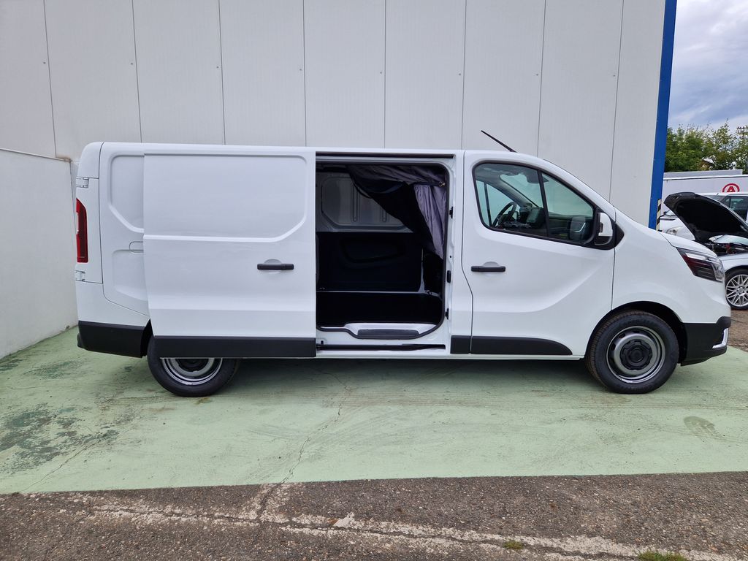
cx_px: 374
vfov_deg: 58.9
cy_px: 280
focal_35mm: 23
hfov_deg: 73.9
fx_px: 497
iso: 50
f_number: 1.8
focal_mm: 5.4
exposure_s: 1/714
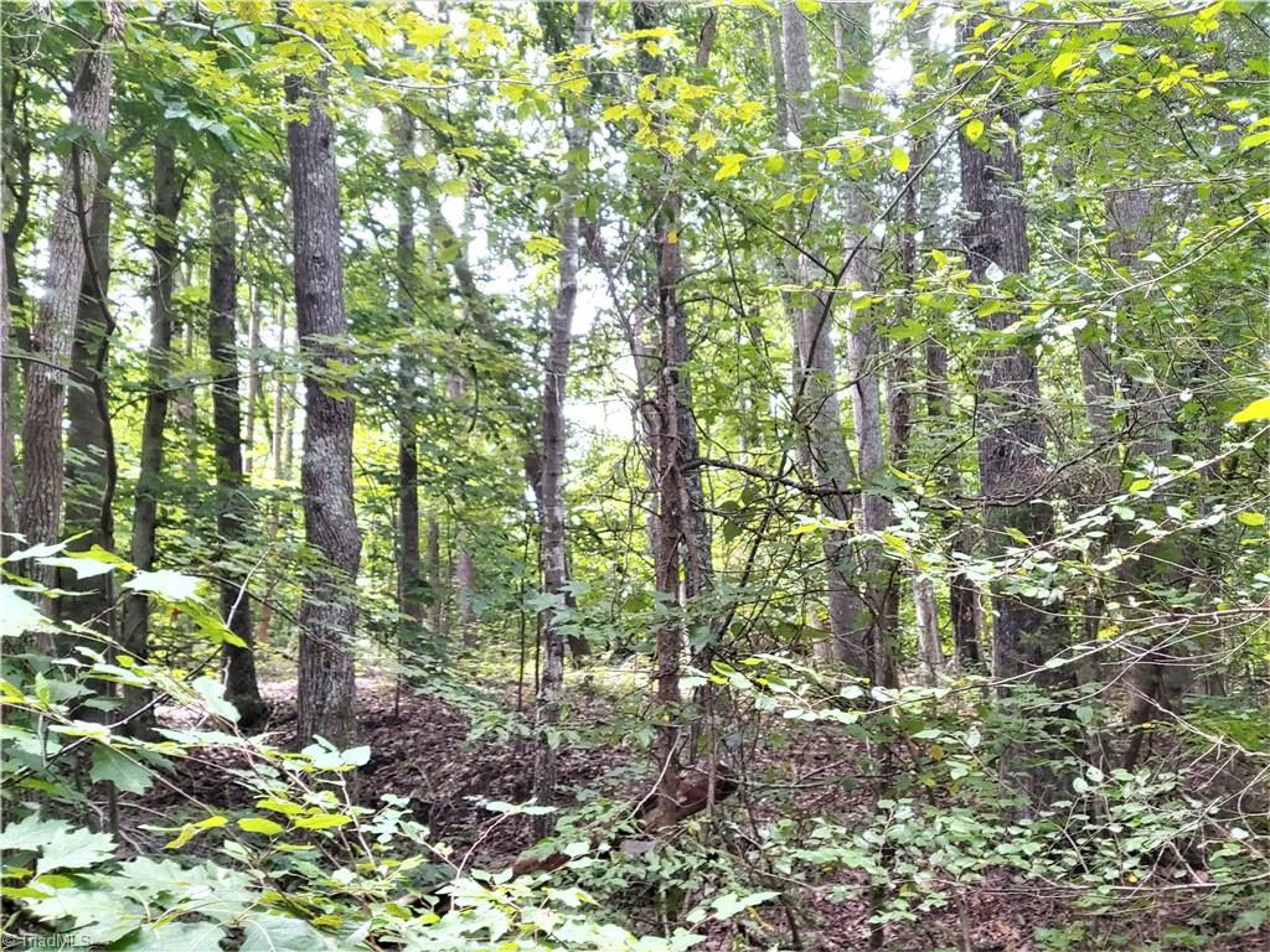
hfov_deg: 38.2
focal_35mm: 50
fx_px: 1834
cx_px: 635
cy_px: 476
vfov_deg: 29.1
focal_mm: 5.88
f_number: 2.4
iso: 50
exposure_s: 1/30
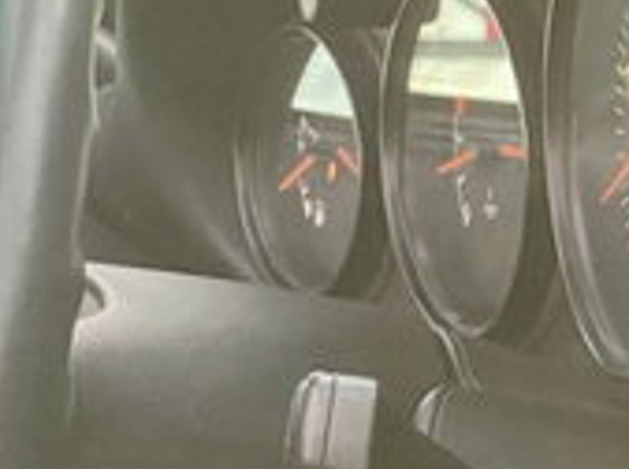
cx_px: 1113
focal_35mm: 237
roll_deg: +8.0
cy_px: 584
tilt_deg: -8.6
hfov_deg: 8.1
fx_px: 4297
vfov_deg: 6.2
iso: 160
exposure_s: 1/101
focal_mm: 6
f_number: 2
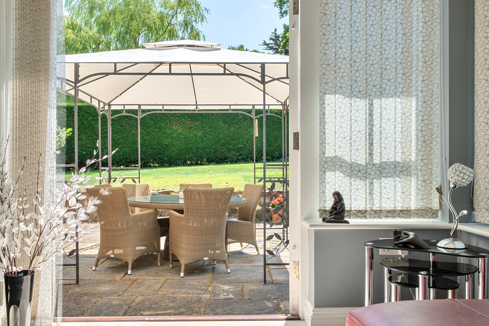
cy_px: 163
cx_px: 244
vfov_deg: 42.3
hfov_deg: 60.3
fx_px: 421
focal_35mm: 31
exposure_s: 1/25
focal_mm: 21
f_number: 8
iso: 100
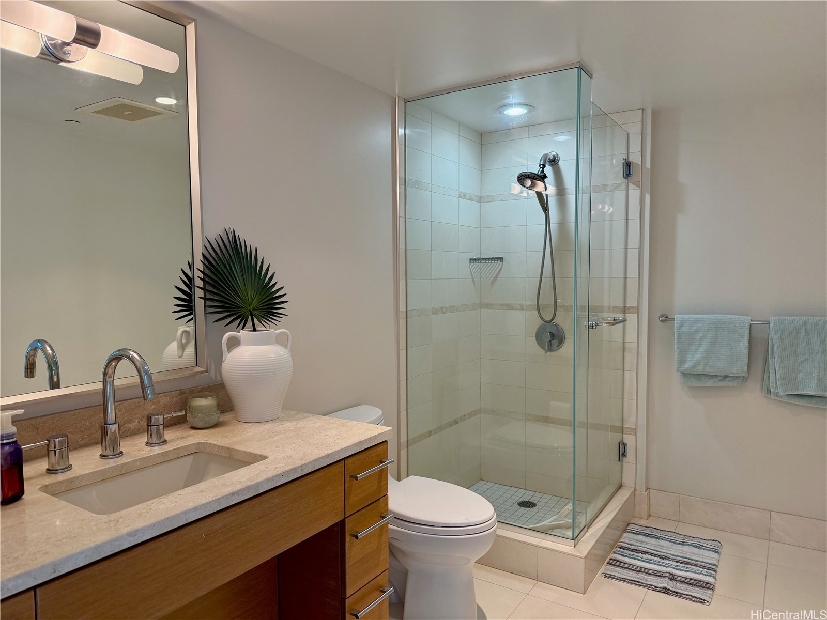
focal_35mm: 24
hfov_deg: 71.6
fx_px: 573
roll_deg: -0.2
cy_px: 310
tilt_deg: -2.2
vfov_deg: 56.8
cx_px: 414
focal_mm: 6.76
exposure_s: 1/128
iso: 200
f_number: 1.78
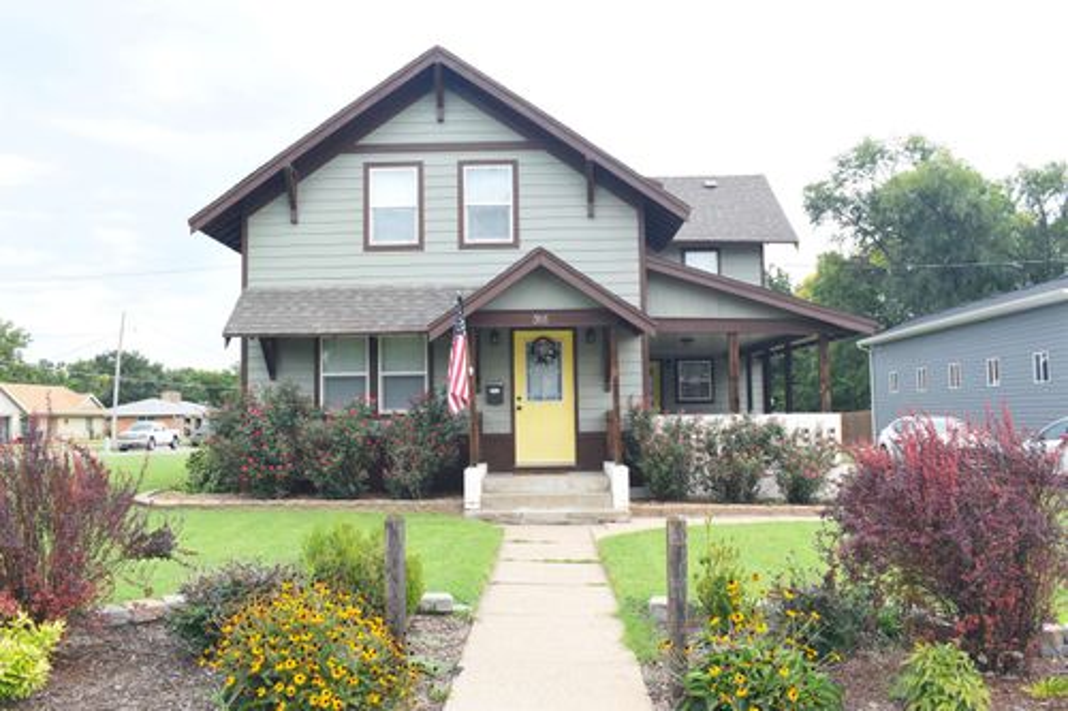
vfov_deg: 41.7
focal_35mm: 32
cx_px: 534
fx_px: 934
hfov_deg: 59.5
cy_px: 356
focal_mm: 21
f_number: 10
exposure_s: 1/100
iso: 320
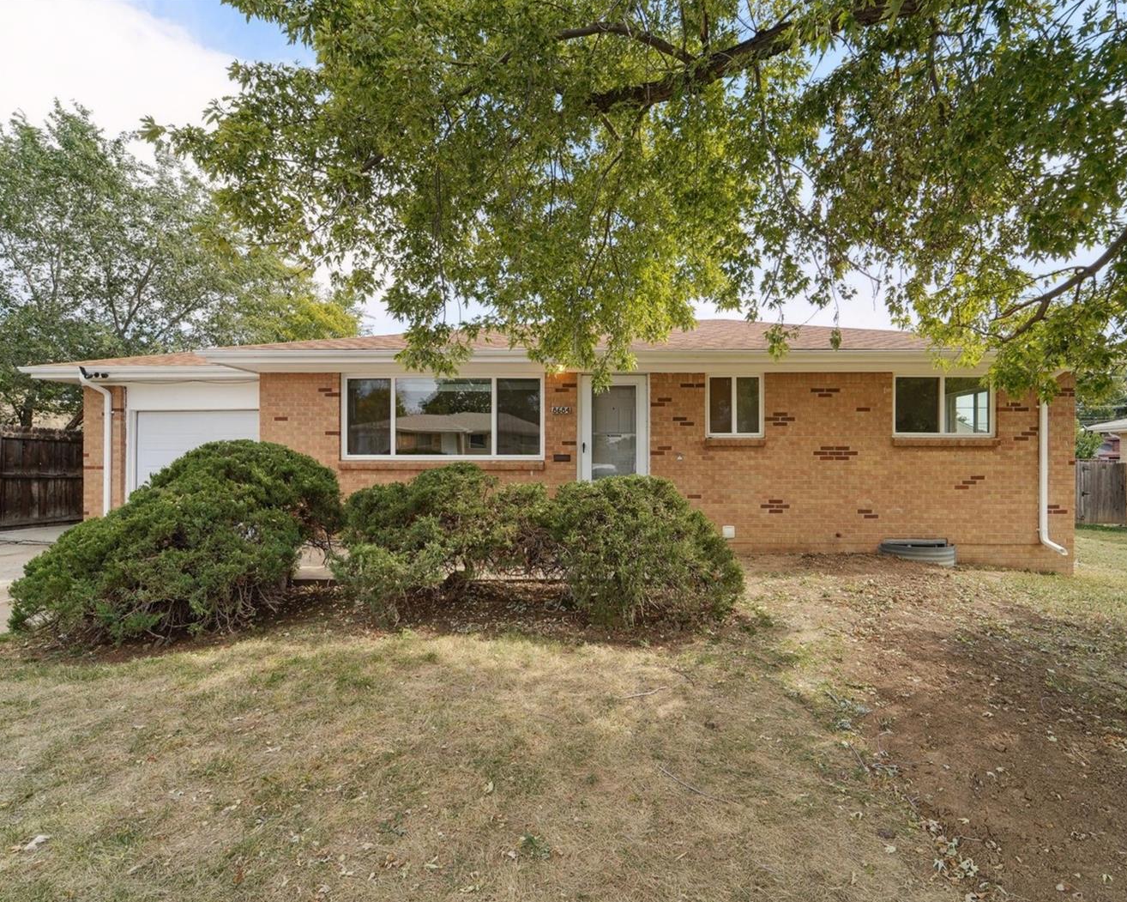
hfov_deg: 92.8
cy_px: 452
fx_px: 534
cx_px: 618
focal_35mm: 16
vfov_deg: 80.4
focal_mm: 14
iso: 400
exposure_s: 1/200
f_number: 11
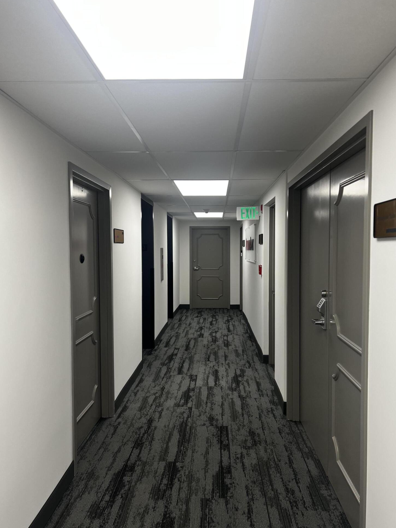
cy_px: 267
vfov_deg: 65.3
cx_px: 205
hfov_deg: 51.3
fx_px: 412
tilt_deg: -1.9
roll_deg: -0.5
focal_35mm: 27
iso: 64
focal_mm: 5.7
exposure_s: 1/120
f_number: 1.5
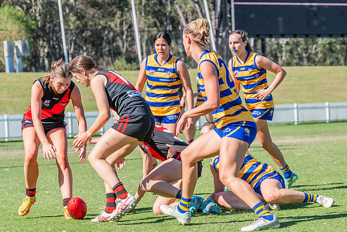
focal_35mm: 173
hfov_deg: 11.9
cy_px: 116
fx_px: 1671
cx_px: 172
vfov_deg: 7.9
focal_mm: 170
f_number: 9
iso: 800
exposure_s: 1/1250
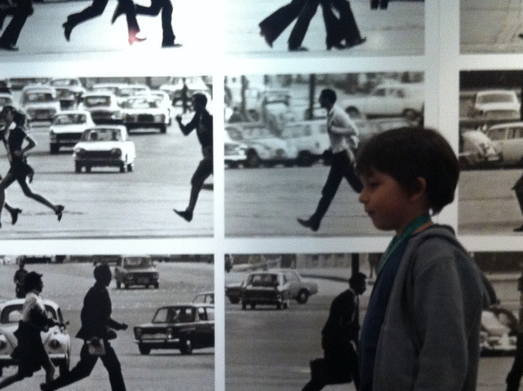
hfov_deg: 31.7
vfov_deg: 23.6
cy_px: 321
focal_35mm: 61
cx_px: 227
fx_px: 920
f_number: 2.8
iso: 200
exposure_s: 1/15
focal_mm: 3.85
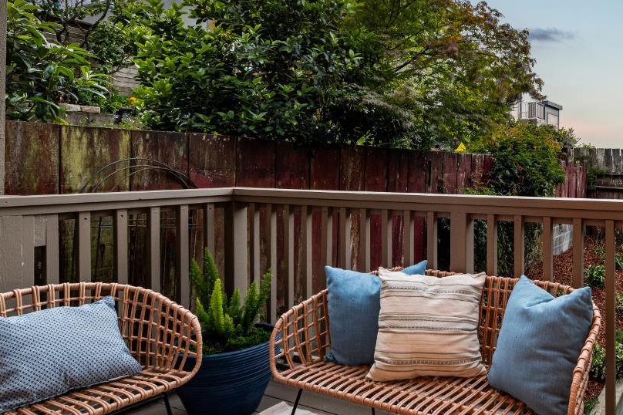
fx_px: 450
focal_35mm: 26
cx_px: 526
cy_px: 177
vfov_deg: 49.3
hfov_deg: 61.7
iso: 800
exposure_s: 1/4
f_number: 11
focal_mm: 14
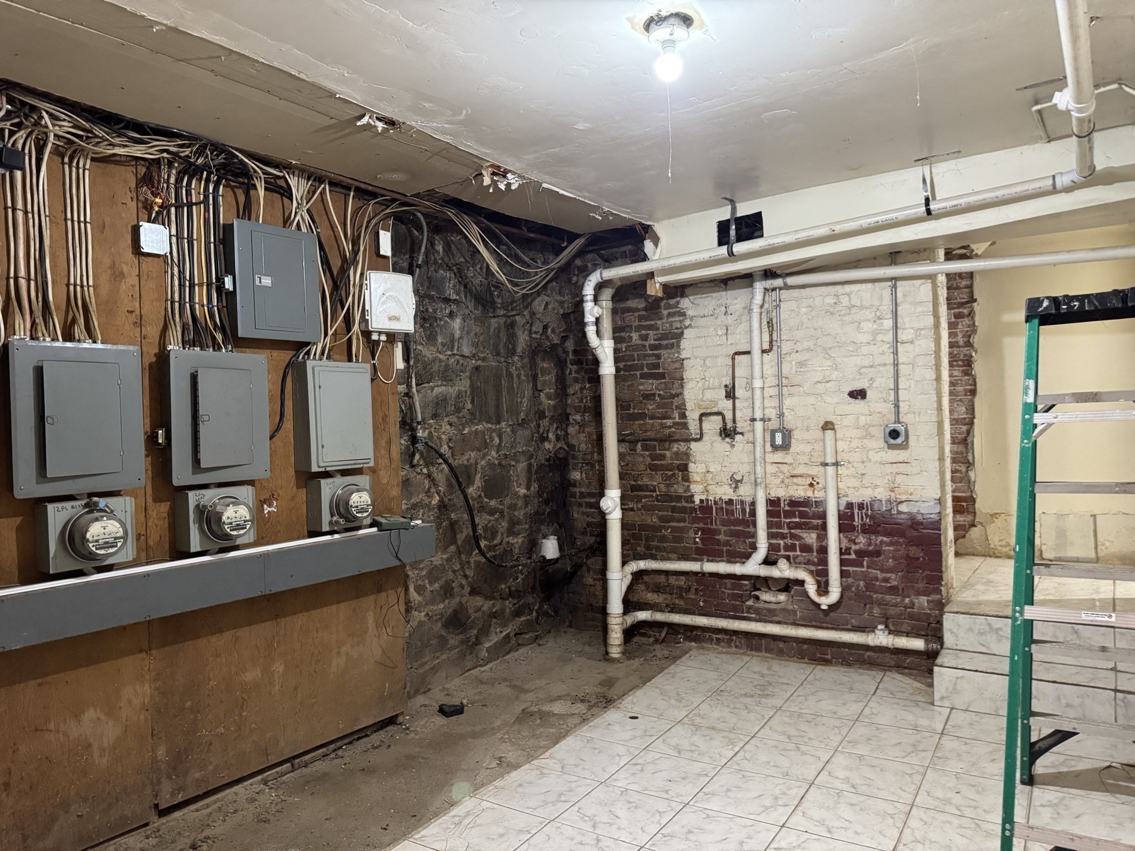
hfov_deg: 71.6
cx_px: 568
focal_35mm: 24
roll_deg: +2.5
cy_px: 426
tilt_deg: -1.4
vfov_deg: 56.8
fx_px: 787
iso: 800
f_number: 1.78
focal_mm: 6.76
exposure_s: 1/60
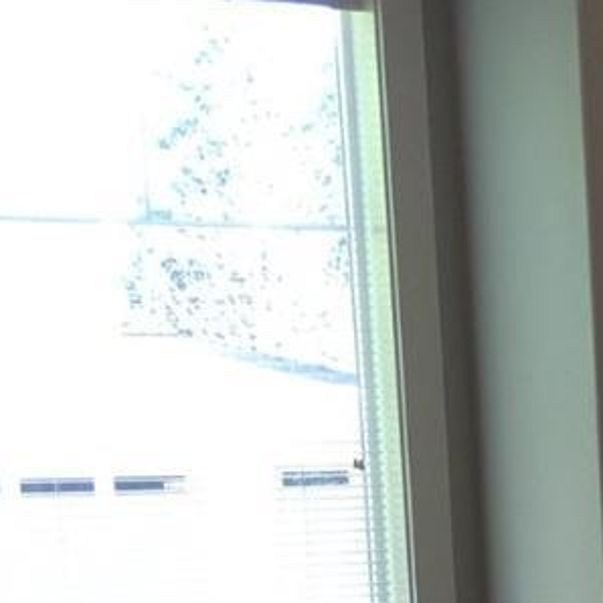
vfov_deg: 12.9
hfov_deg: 12.7
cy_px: 876
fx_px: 2542
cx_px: 965
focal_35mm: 129
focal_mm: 4.15
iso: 32
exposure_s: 1/30
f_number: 2.2
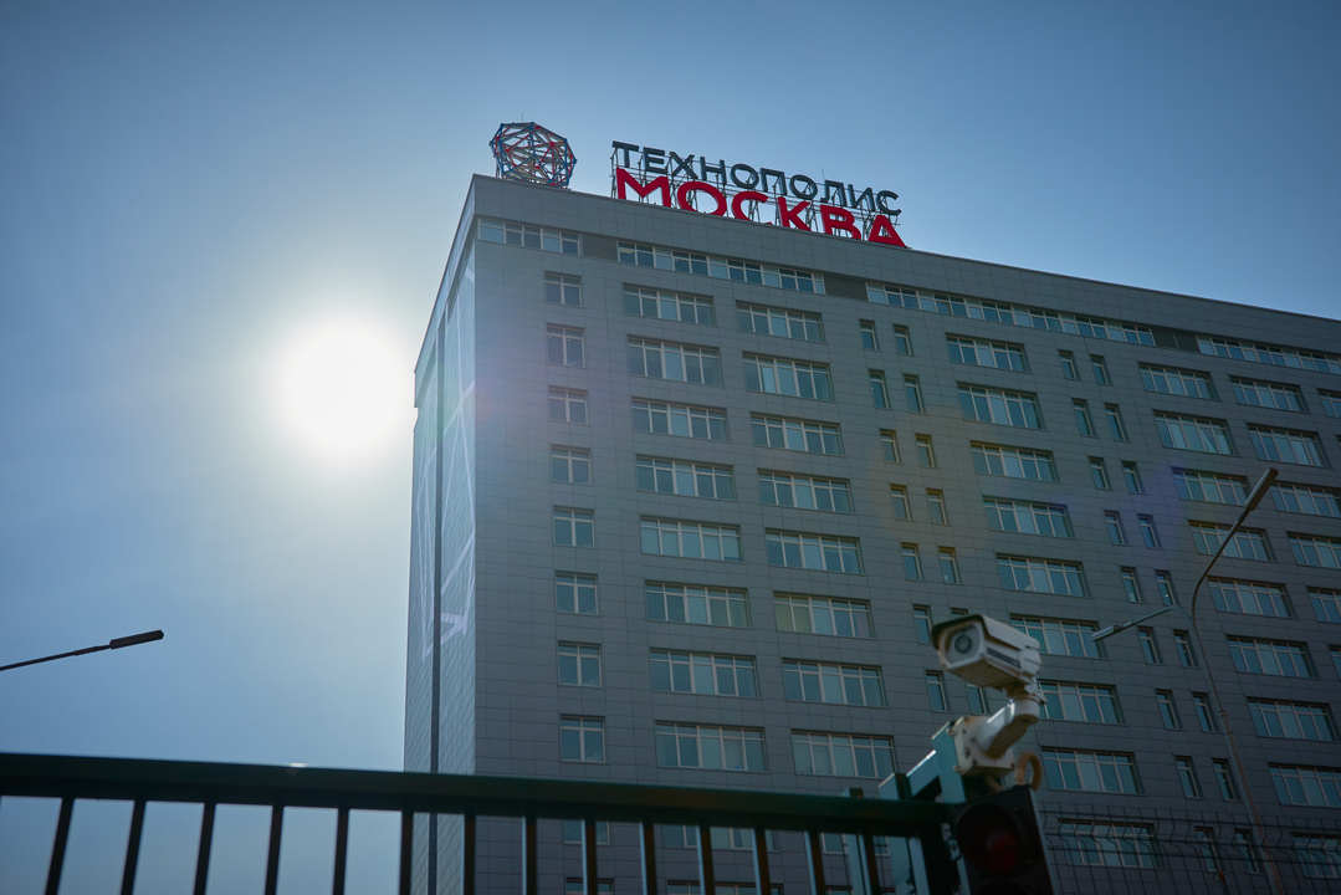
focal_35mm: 40
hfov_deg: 48.4
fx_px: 1490
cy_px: 448
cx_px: 670
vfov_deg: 33.4
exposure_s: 1/2000
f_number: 6.3
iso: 250
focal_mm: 40
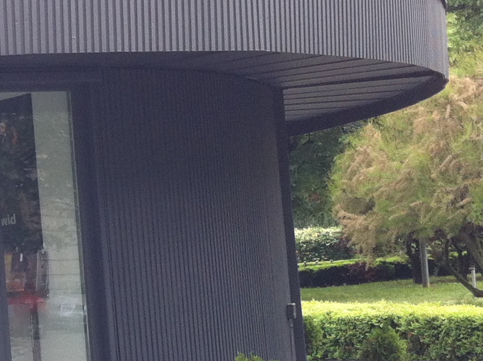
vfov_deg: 12.7
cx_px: -159
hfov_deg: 16.0
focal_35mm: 116
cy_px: 236
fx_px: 1616
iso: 100
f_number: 2.8
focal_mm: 3.85
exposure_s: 1/120
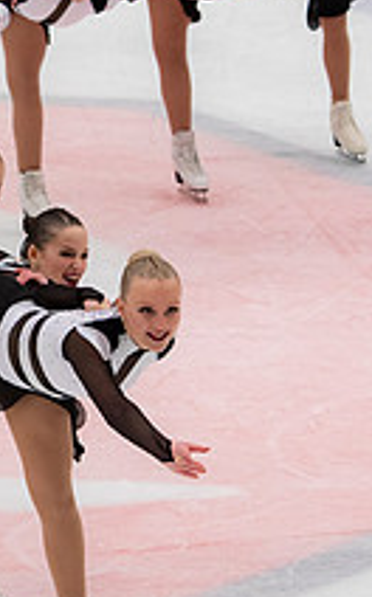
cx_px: -206
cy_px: 258
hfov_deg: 2.8
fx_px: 7628
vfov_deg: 4.5
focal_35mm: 469
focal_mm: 112
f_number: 5.6
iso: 1100
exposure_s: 1/320
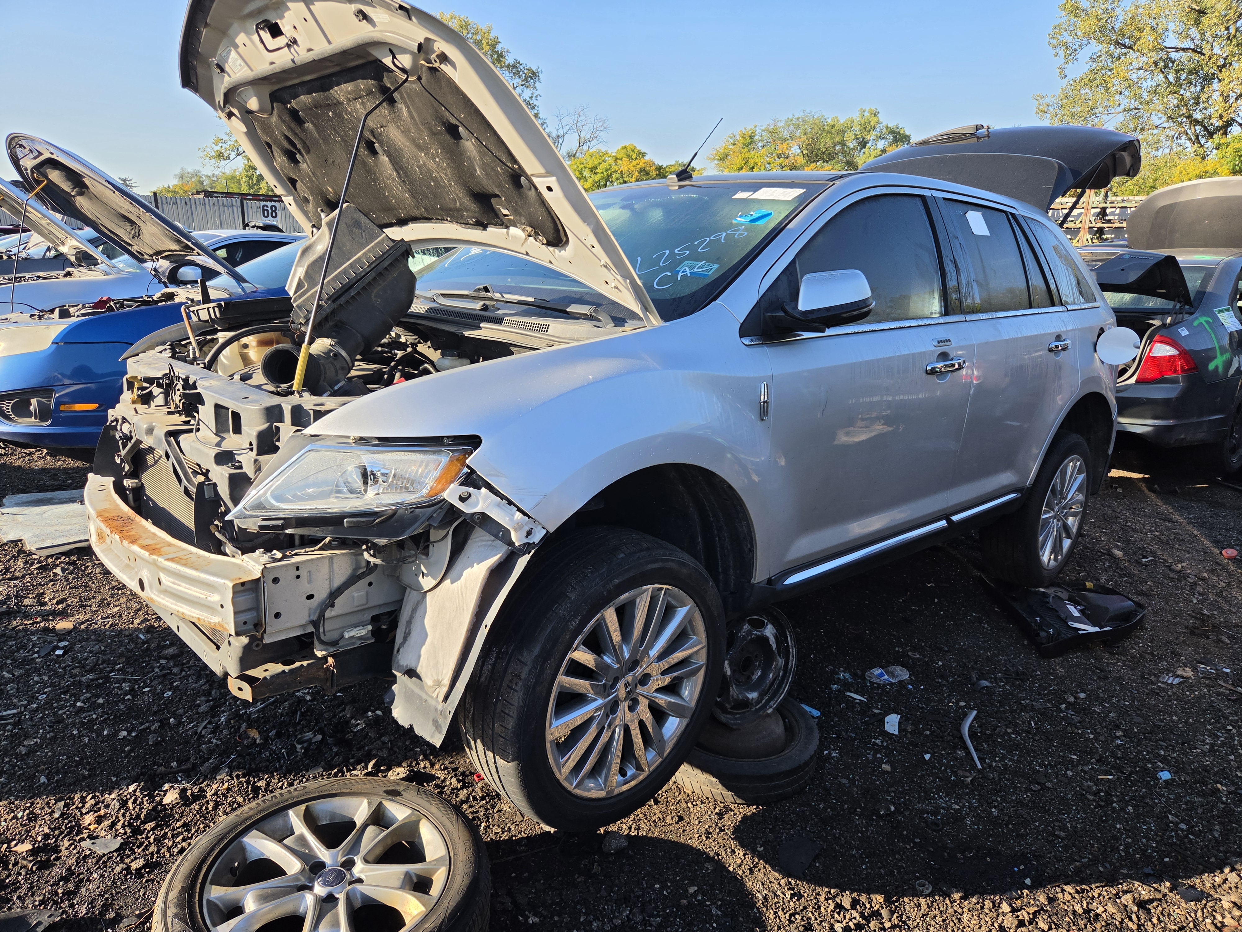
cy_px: 466
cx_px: 621
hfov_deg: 73.9
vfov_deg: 58.9
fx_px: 825
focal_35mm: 23
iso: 80
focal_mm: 5.4
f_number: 1.8
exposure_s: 1/2333
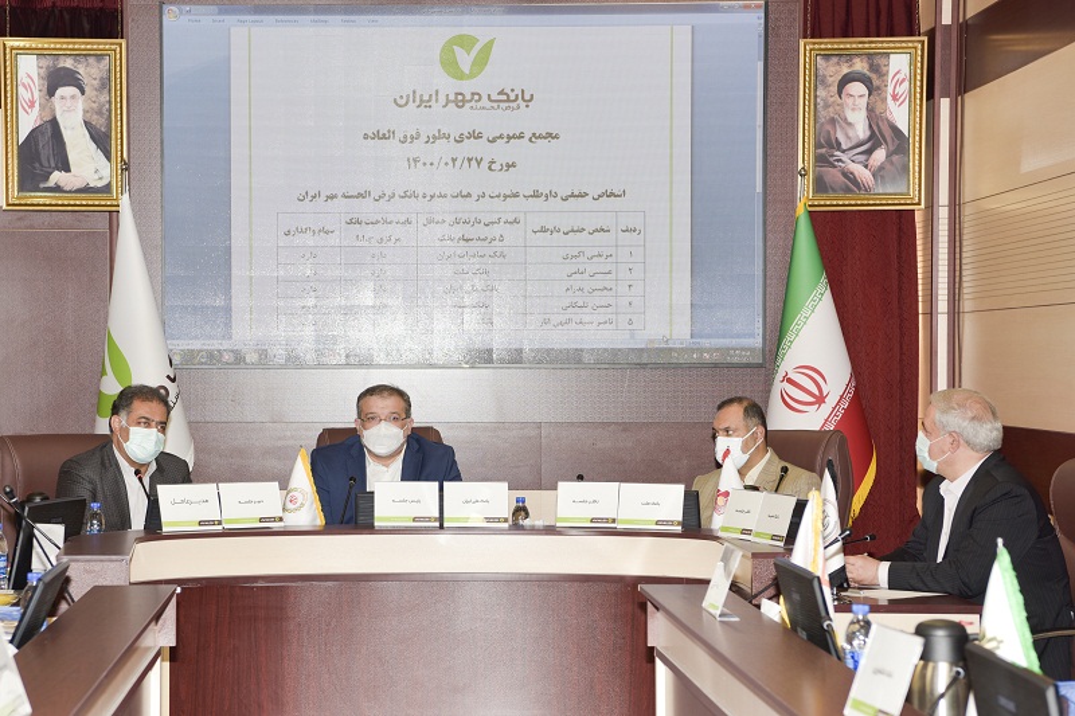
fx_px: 1851
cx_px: 538
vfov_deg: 21.9
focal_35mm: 62
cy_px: 358
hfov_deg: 32.4
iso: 200
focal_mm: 62
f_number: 5.6
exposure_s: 1/80
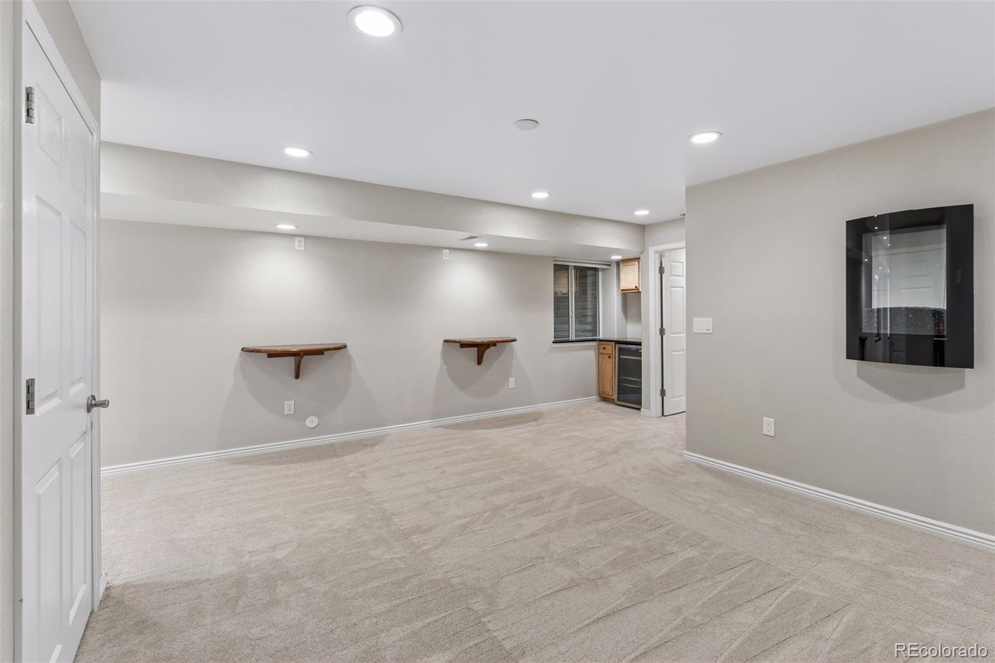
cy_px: 332
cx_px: 498
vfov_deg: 70.4
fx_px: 470
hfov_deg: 93.3
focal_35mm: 17
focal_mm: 17
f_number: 9
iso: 400
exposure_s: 1/8
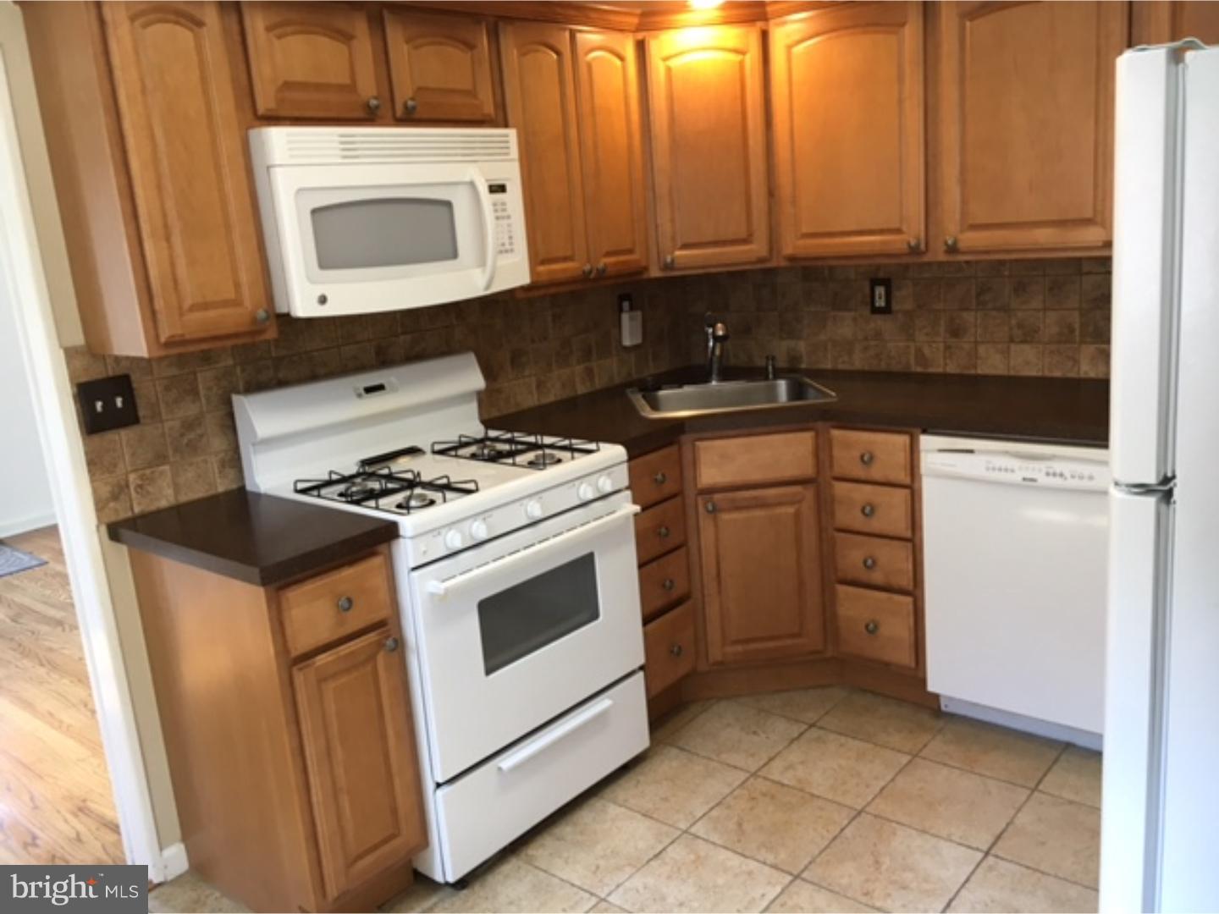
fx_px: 1021
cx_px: 610
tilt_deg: -11.2
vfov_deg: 48.2
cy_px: 457
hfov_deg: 61.7
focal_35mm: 29
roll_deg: +5.7
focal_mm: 4.15
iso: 64
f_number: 2.2
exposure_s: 1/30
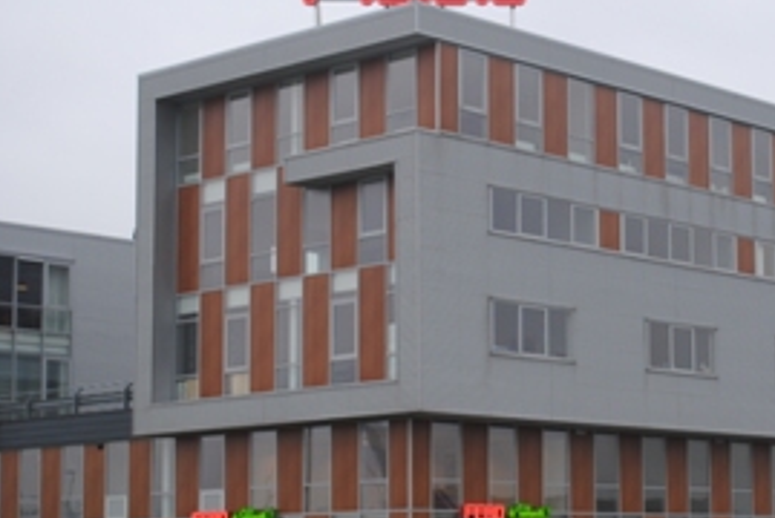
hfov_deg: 22.3
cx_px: 619
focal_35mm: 90
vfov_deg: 15.2
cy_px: 328
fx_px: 1940
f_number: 5.6
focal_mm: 36
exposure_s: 1/125
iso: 200
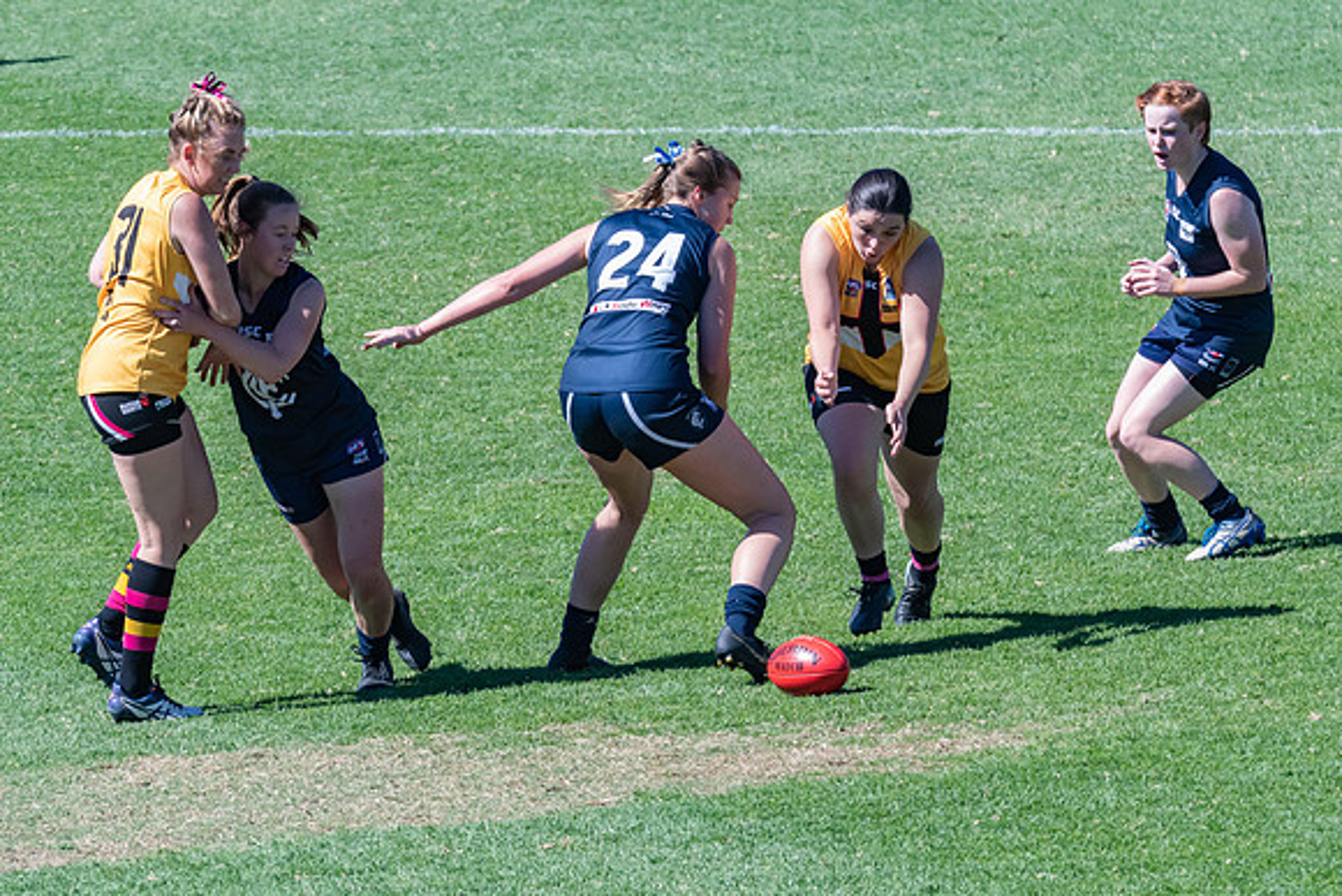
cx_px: 666
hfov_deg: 4.2
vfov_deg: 2.8
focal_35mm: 491
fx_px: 18325
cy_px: 448
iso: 800
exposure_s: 1/1250
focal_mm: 280
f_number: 11
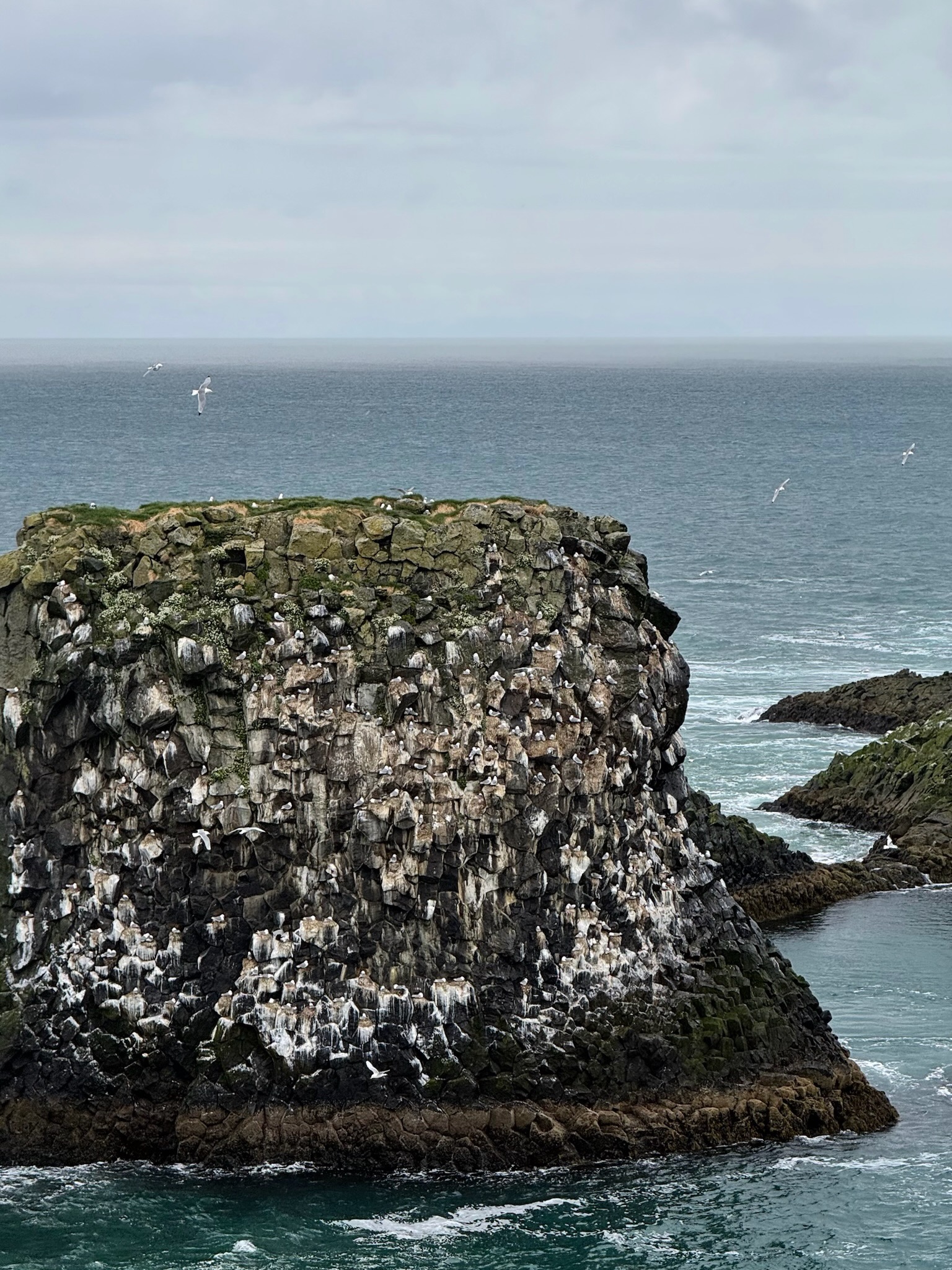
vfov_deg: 16.4
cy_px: 635
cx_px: 476
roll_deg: -2.2
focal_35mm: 120
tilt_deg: -3.5
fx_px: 4400
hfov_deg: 12.3
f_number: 2.8
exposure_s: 1/1148
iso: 50
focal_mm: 15.66
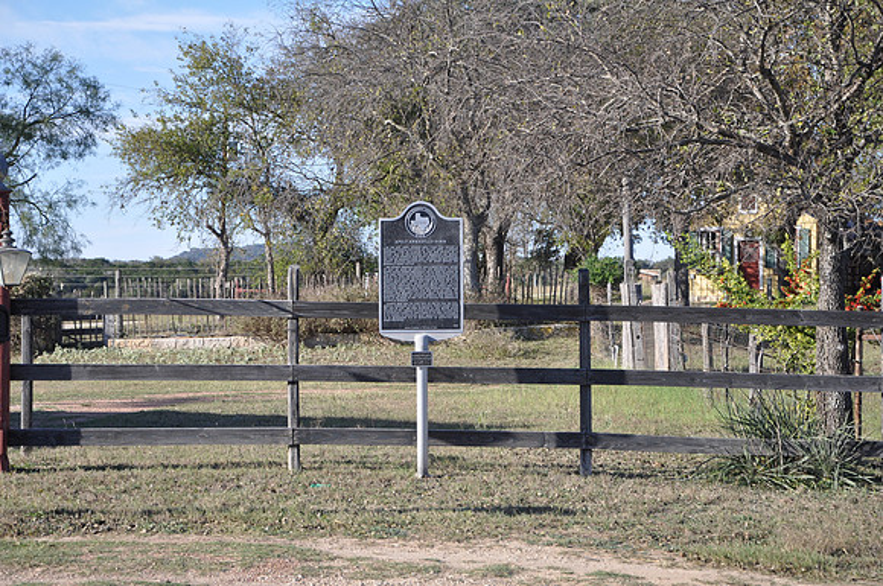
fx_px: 2425
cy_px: 293
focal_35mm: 99
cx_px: 442
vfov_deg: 13.8
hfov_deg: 20.6
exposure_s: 1/200
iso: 200
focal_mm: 66
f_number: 7.1
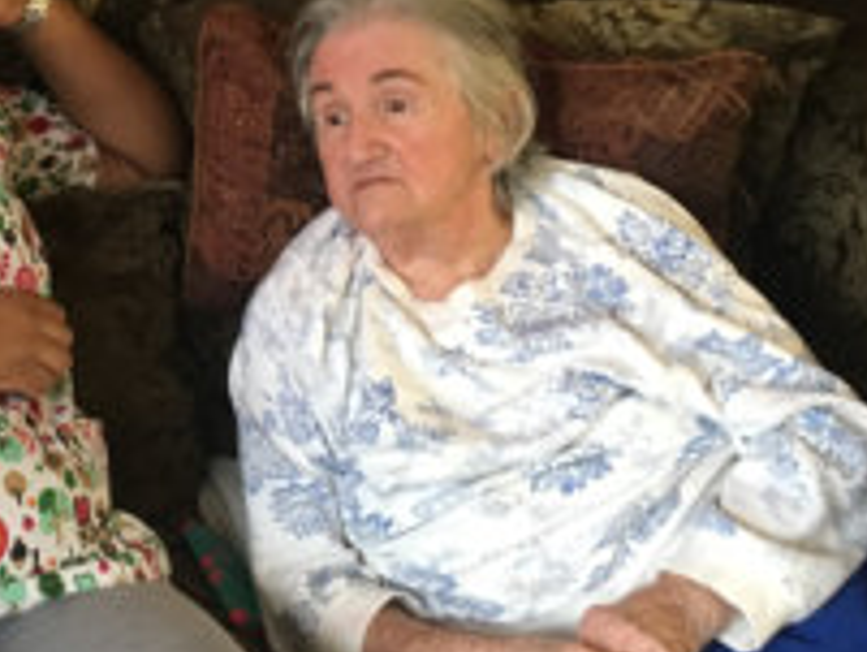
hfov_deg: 26.2
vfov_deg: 20.3
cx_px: 99
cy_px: 175
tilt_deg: -22.1
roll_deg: -1.5
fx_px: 1804
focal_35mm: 72
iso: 200
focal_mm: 4.15
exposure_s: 1/15
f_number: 2.2
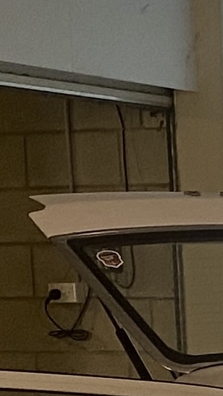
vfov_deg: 13.2
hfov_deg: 7.1
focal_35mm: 150
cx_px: 698
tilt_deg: -8.1
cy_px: 675
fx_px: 1578
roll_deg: +0.3
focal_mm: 4.25
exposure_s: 1/50
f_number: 1.8
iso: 80
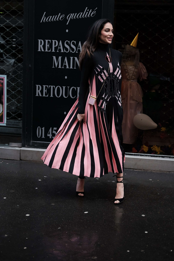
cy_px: 130
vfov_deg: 37.5
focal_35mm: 53
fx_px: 384
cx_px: 87
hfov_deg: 25.5
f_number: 2
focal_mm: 35
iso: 800
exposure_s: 1/2000
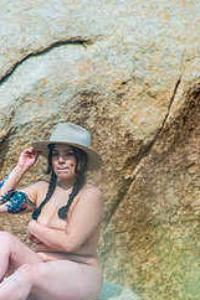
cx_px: 75
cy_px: 195
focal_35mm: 223
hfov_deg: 6.2
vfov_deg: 9.2
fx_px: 1861
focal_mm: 120
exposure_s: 1/1600
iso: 100
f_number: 4
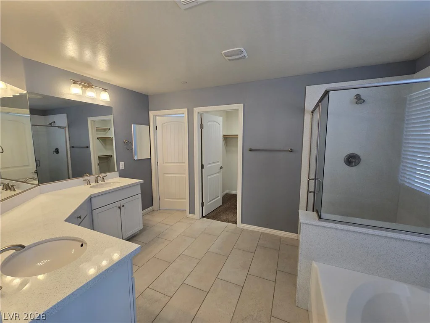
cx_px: 215
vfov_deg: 89.9
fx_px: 161
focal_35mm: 13
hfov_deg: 106.2
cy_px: 162
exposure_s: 1/60
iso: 100
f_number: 2.2
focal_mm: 2.2
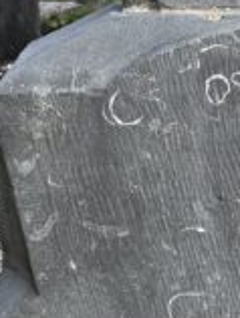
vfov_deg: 23.8
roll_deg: +0.3
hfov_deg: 17.6
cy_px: 170
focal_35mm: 82
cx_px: 240
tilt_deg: -18.1
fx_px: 756
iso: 50
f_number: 1.6
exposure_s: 1/845
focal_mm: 5.1
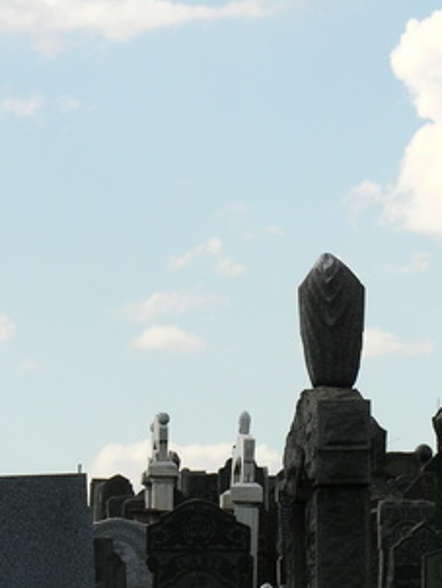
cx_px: 269
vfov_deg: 5.9
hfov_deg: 4.5
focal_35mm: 333
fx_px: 5661
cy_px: 349
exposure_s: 1/171
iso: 50
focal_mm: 32.4
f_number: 7.6
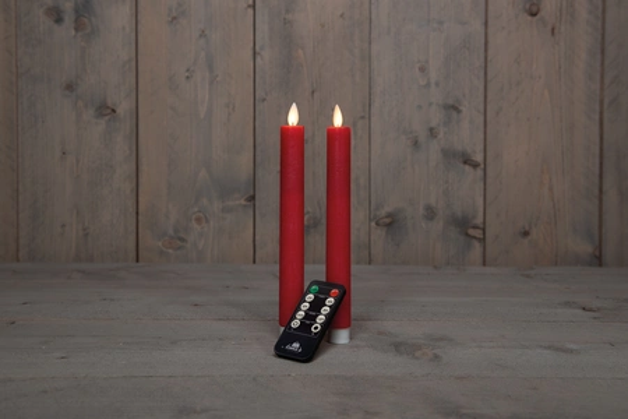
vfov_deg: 33.4
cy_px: 210
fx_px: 698
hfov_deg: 48.5
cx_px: 314
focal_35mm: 40
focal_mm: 40
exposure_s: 1/30
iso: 320
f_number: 7.1
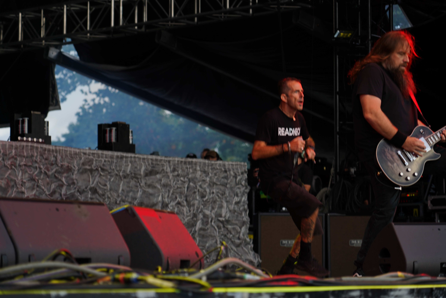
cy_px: 149
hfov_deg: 19.5
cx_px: 223
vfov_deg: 13.0
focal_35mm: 105
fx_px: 1301
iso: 160
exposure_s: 1/125
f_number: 4
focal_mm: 105
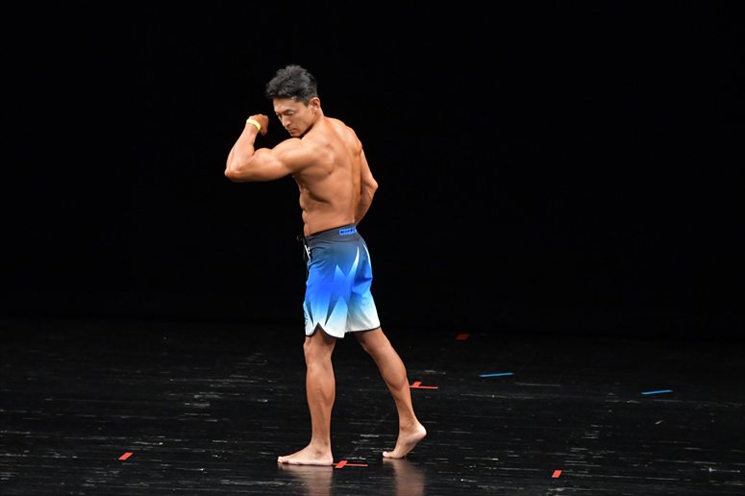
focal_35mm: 285
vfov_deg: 4.8
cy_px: 248
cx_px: 372
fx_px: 5895
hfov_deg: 7.2
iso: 3200
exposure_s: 1/400
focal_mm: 190
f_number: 5.6
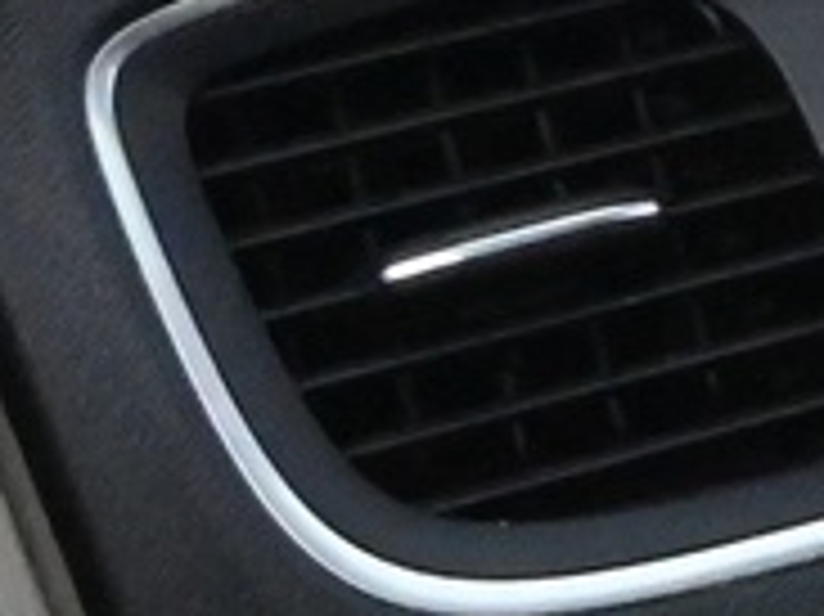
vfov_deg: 5.7
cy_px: 432
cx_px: 3539
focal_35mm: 262
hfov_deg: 6.0
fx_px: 6242
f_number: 4.5
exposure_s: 1/50
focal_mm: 20.5
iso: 6400
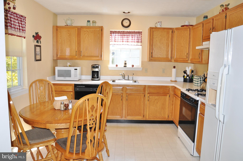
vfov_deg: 47.8
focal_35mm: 27
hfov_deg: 67.4
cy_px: 80
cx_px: 122
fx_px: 182
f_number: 5
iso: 200
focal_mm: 18
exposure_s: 1/60
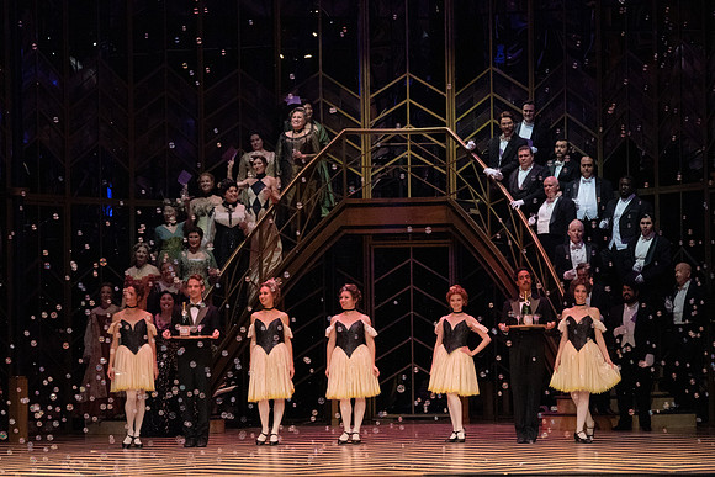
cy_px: 238
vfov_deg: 11.1
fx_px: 2463
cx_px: 358
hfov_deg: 16.5
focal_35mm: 124
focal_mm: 124
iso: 12800
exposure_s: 1/400
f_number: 16
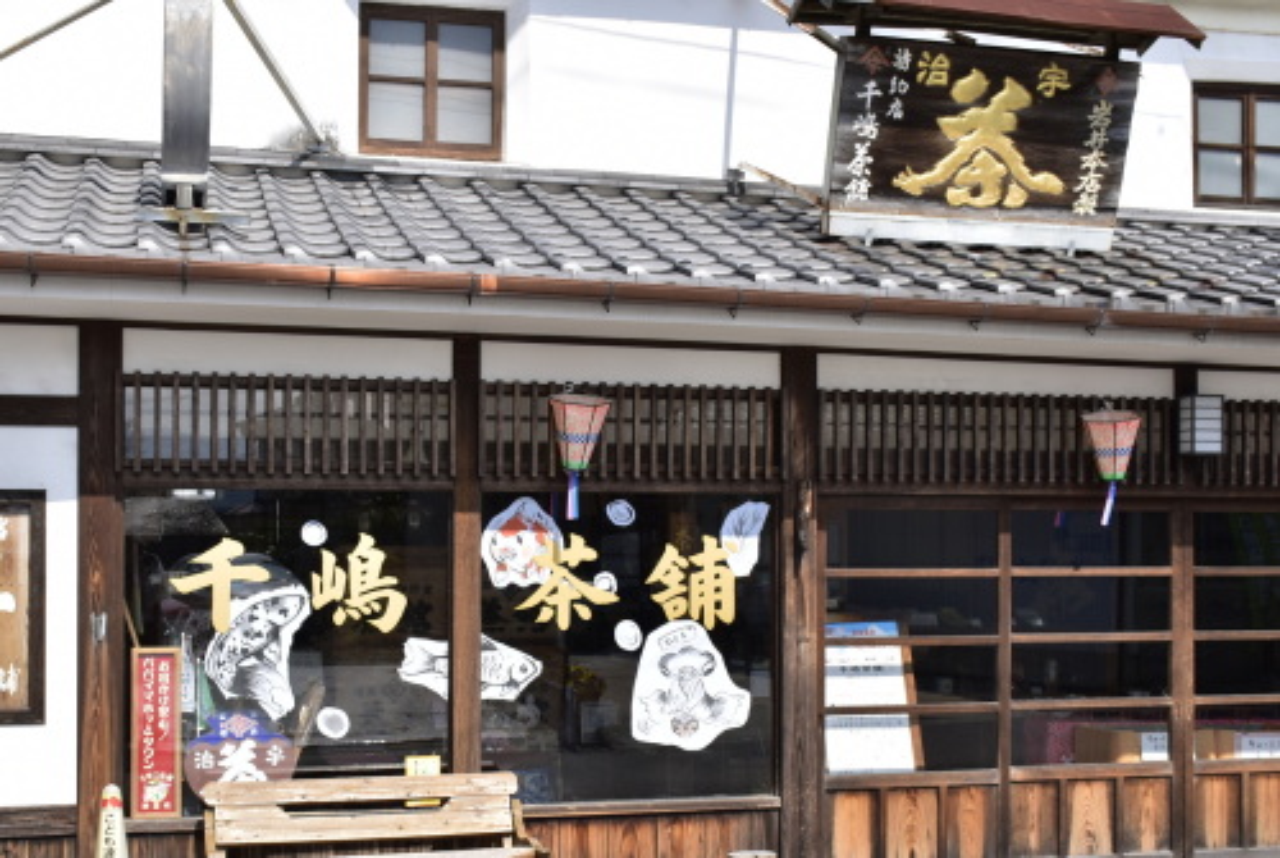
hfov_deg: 55.0
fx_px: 1228
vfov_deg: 38.5
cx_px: 640
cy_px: 429
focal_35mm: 34
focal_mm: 23
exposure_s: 1/250
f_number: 8
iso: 100
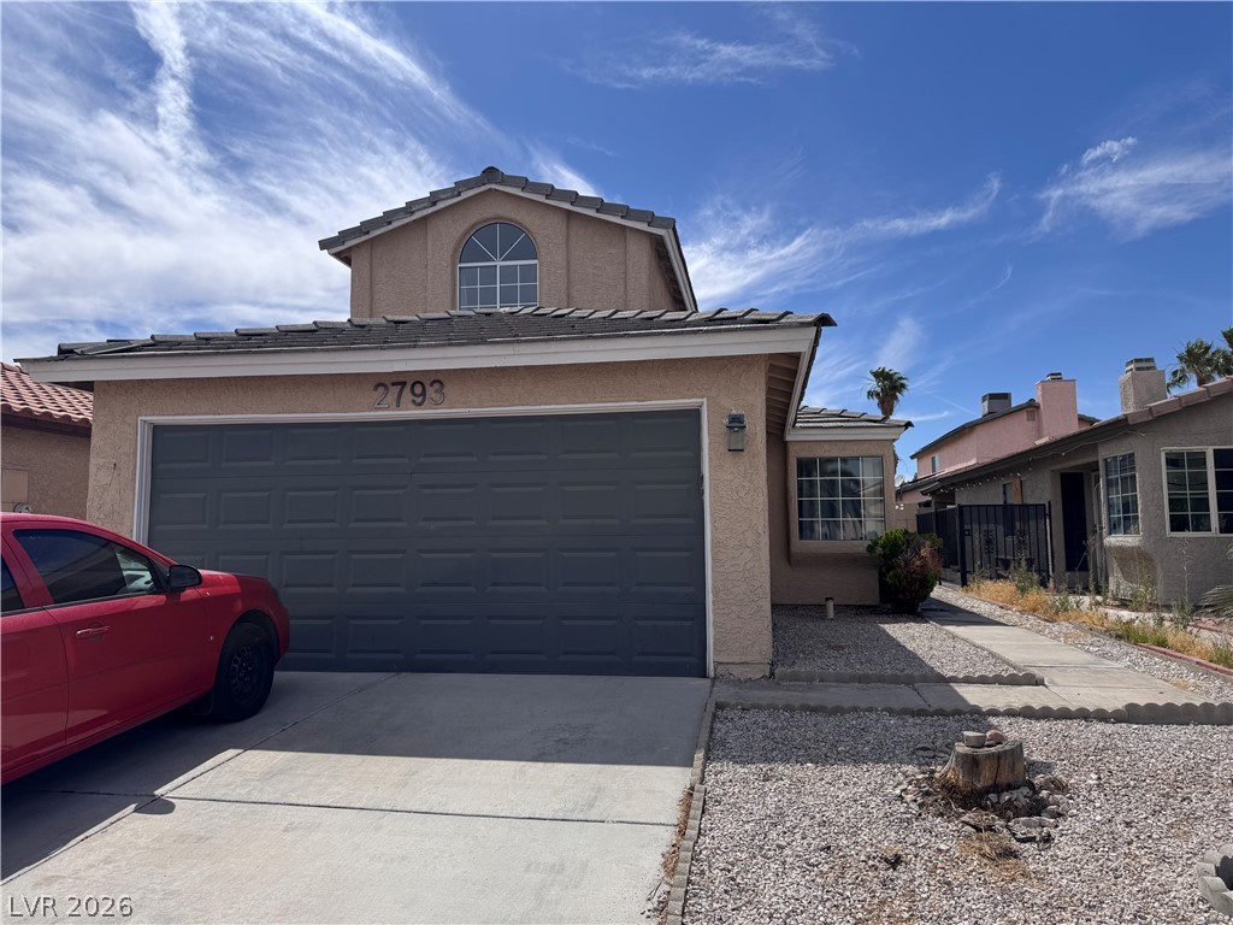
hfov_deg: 71.6
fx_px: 855
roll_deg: -0.1
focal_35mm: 24
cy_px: 462
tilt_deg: +6.4
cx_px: 616
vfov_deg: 56.8
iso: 80
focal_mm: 6.76
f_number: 1.78
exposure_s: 1/7937
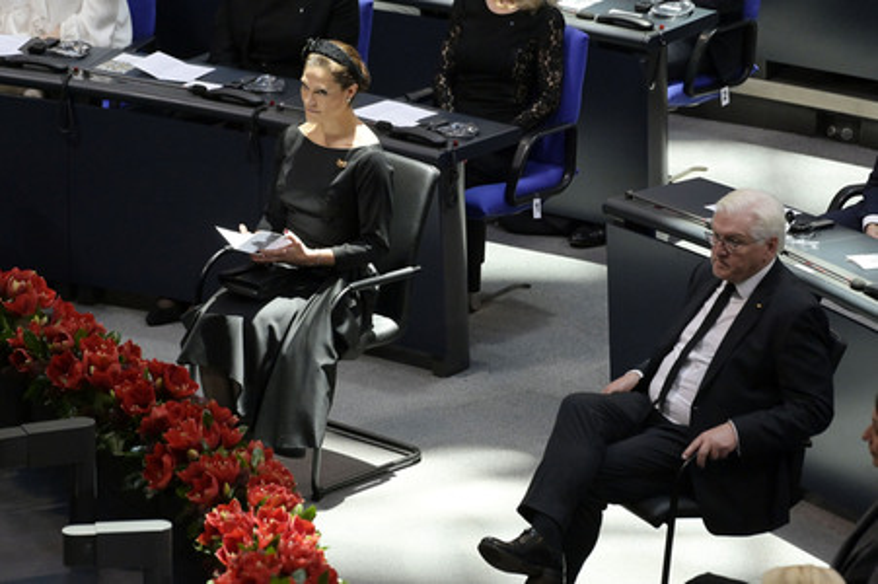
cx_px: 439
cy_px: 292
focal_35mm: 320
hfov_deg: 6.4
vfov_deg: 4.3
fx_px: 7799
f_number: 5.6
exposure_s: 1/800
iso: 8000
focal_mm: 320
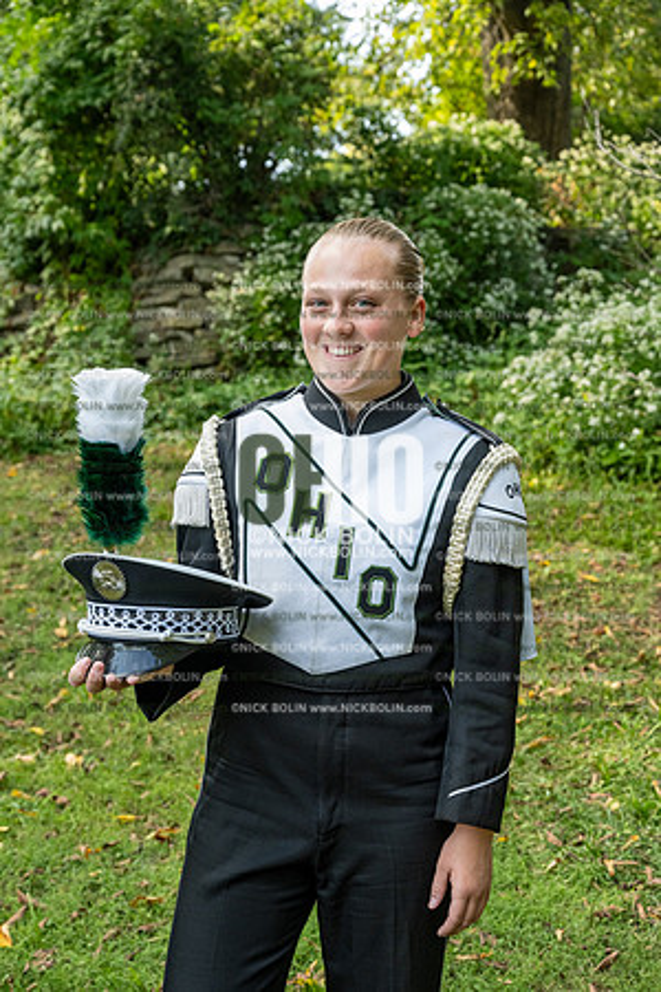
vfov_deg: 38.9
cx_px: 330
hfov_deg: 26.5
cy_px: 496
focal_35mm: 51
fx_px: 1405
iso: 1000
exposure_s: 1/640
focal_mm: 51
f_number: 5.6
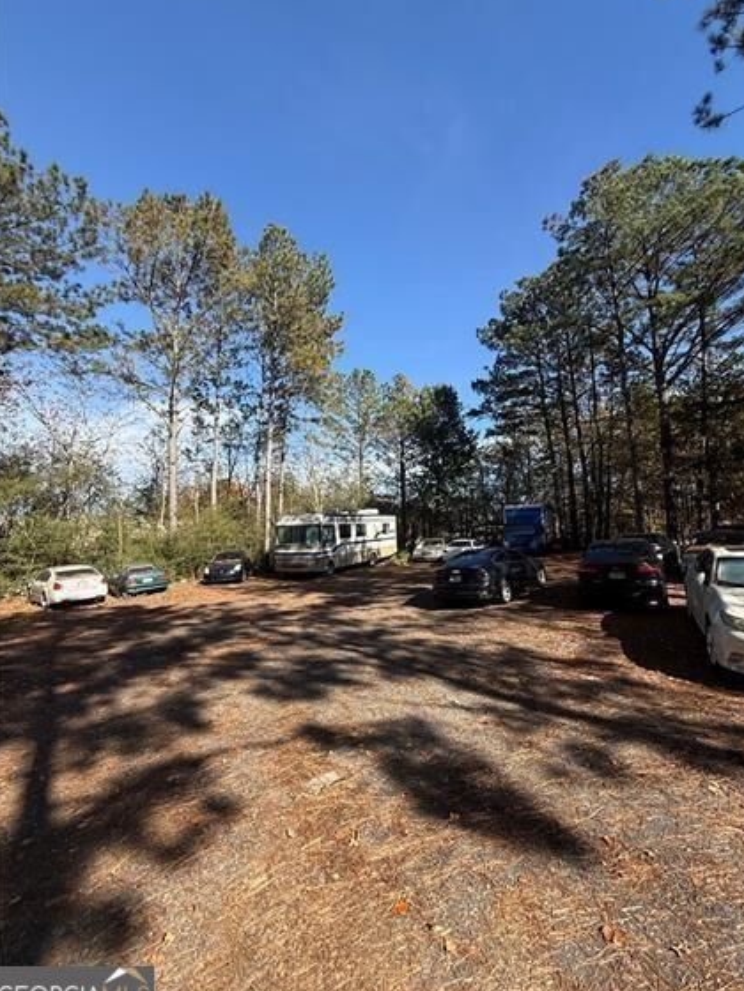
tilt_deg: +4.9
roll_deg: +2.2
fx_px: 430
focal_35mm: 15
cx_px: 393
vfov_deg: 98.2
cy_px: 488
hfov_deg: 81.7
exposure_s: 1/789
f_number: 2.2
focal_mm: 2.22
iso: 50
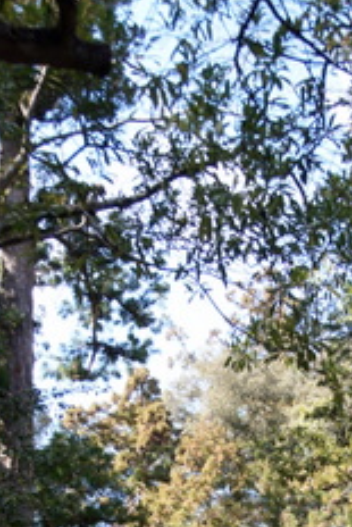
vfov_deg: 19.7
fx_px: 1465
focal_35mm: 100
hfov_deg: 13.7
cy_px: 536
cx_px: 242
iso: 200
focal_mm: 31
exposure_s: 1/160
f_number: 4.5
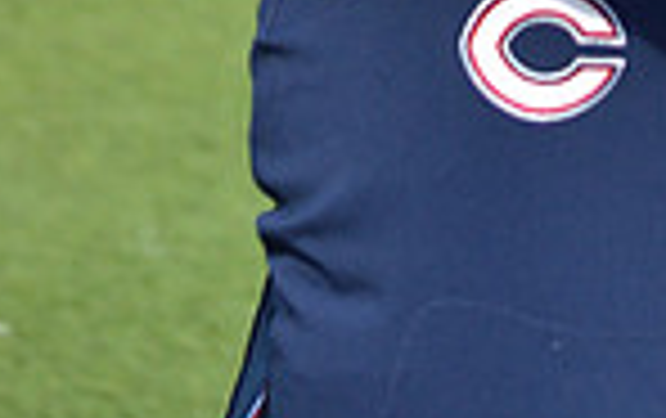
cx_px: 828
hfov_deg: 3.4
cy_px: -840
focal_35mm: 608
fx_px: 11052
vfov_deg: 2.1
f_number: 7.1
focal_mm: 102
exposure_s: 1/800
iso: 500
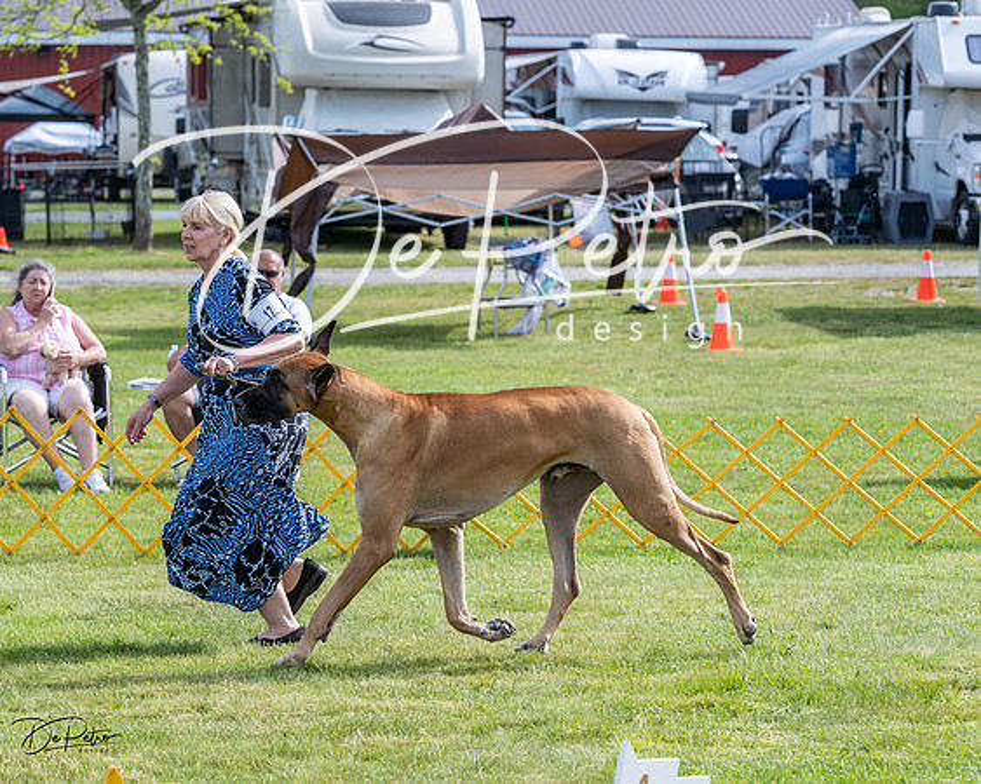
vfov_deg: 11.0
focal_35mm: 140
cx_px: 415
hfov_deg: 13.8
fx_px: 4059
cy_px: 341
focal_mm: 110
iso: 400
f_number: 5.6
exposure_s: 1/1250
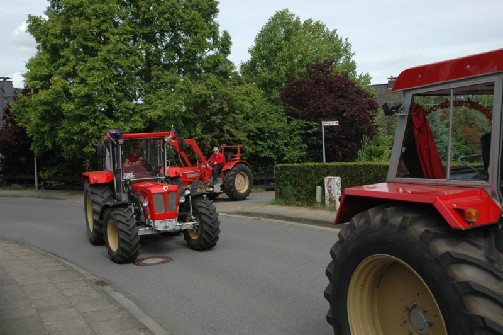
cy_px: 168
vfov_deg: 35.4
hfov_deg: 51.3
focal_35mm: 38
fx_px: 524
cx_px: 252
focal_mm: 25
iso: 400
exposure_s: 1/320
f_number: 9
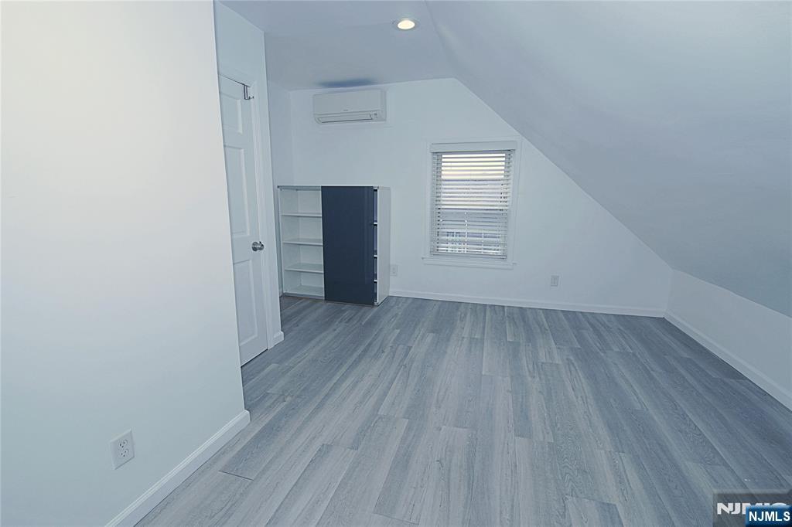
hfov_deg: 100.4
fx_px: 330
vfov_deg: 77.3
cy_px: 264
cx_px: 396
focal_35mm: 15
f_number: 7.1
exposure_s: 1/125
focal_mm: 15
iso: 800
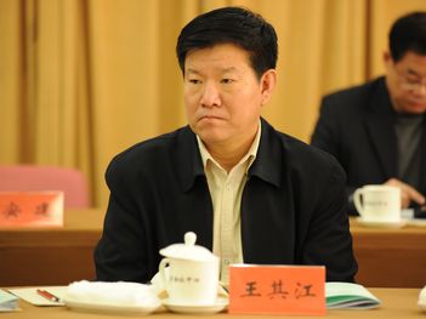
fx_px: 2288
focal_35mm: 186
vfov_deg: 8.0
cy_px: 159
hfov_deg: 10.6
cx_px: 223
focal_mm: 170
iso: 1600
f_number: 3.2
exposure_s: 1/100
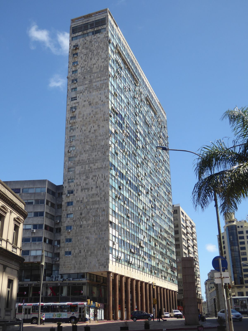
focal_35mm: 42
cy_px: 166
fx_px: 401
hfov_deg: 34.3
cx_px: 124
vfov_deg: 44.8
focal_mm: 7.2
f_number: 3.8
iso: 80
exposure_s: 1/500
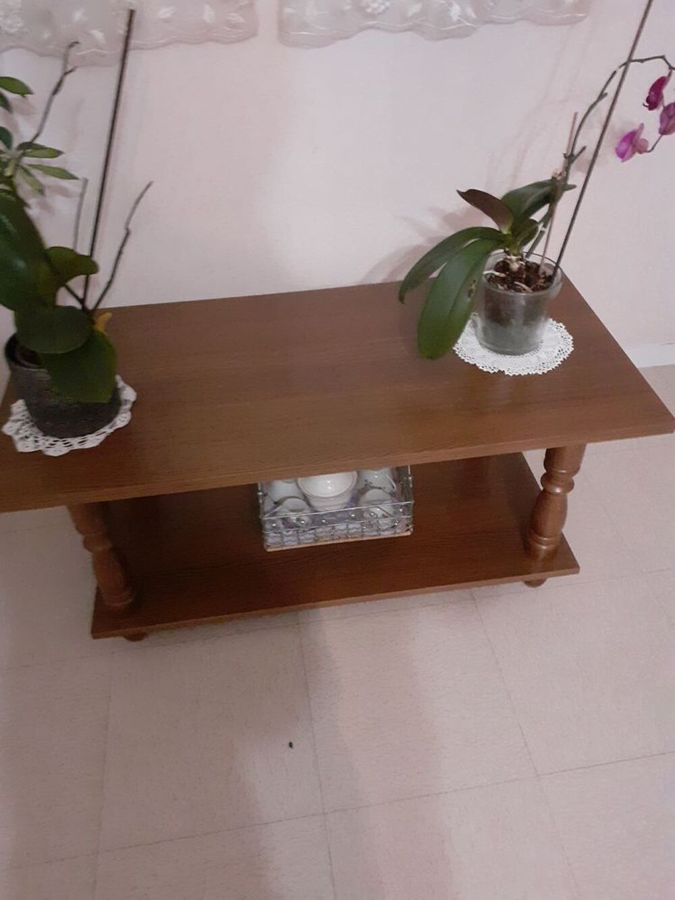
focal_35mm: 27
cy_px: 450
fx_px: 702
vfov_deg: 65.3
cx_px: 338
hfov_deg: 51.4
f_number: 1.9
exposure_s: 1/20
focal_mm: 3.6
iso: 800
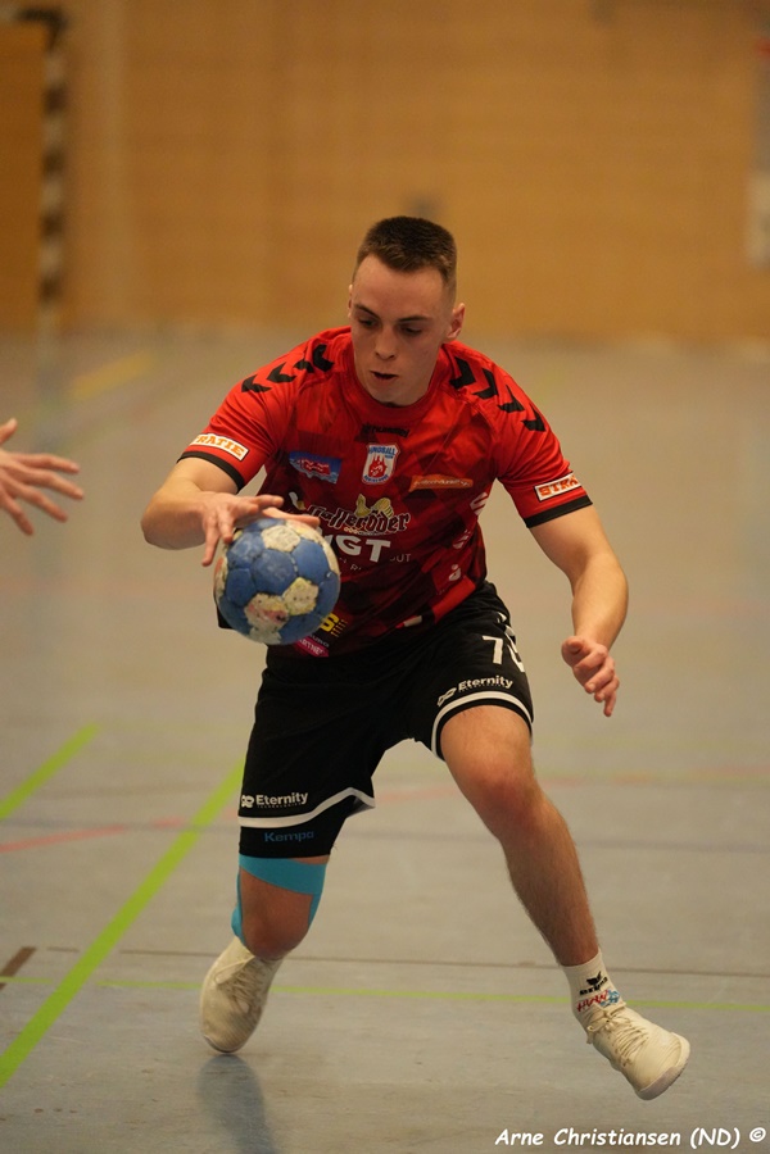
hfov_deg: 6.9
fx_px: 6416
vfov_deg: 10.3
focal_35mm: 200
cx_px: 385
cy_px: 577
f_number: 2.8
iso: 12800
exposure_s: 1/1250
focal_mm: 200
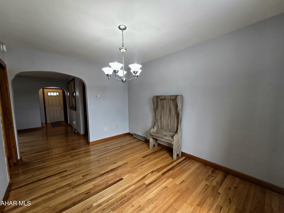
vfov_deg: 89.9
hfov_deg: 106.2
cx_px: 142
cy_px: 106
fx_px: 107
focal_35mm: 13
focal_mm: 2.2
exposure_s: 1/60.2
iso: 50
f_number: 2.2
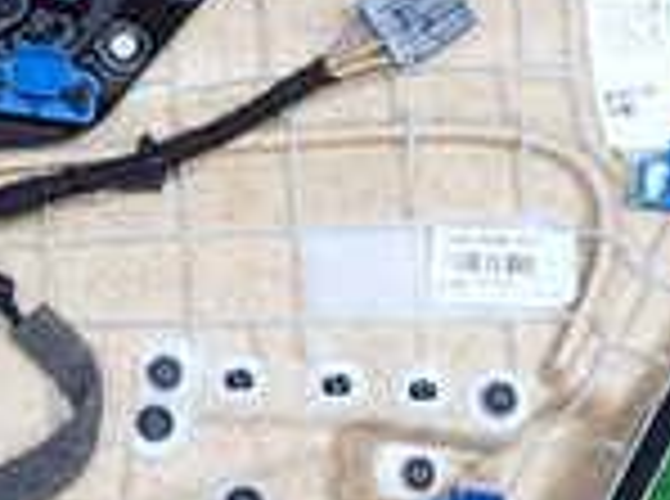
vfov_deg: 14.3
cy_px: 518
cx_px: 72
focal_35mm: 101
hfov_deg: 19.2
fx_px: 1950
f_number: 2.8
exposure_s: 1/200
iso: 100
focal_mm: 4.5
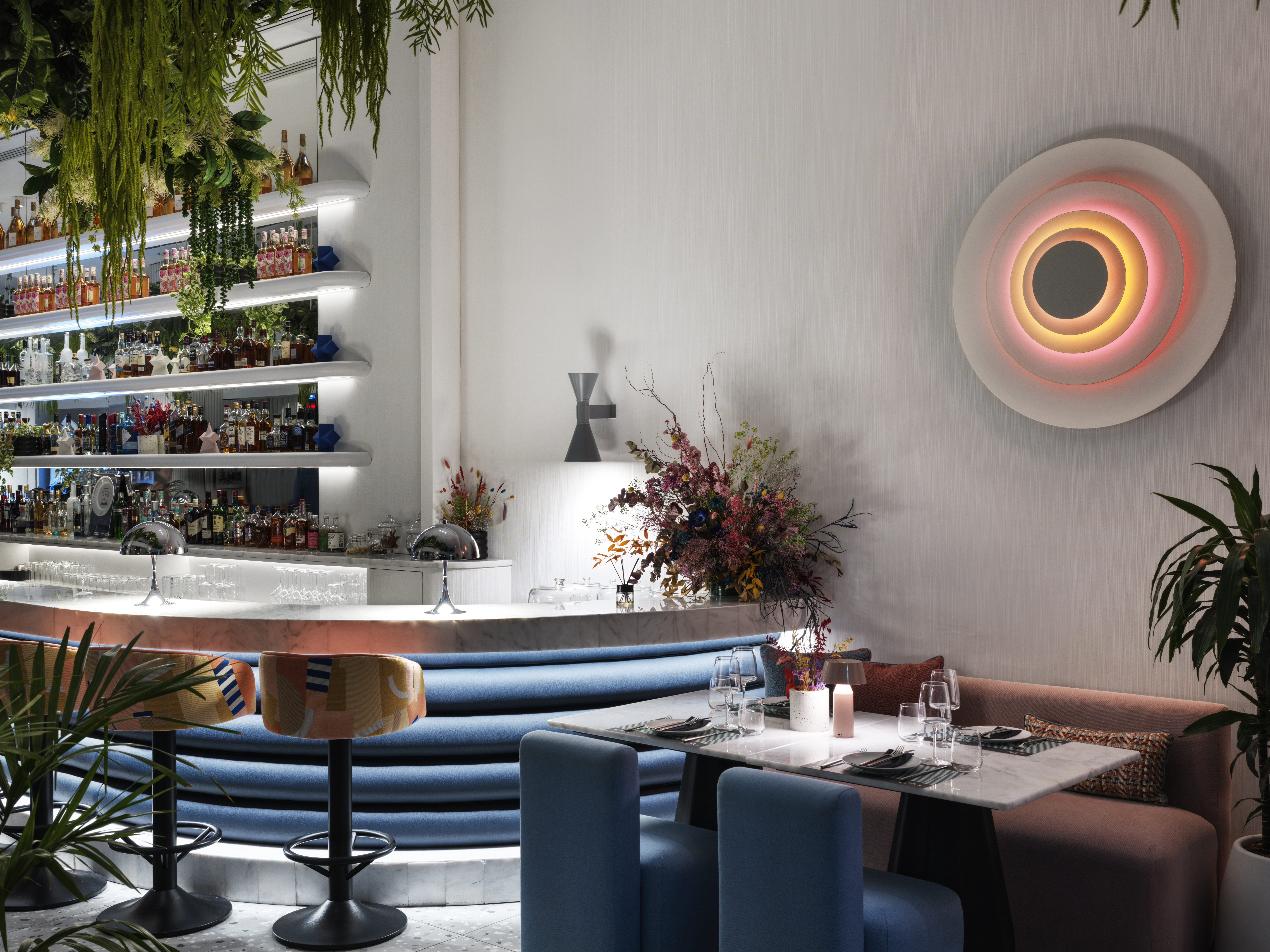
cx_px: 635
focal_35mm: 35
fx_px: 1284
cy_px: 476
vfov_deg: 40.7
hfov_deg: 52.6
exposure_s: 4
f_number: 11
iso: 200
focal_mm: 45
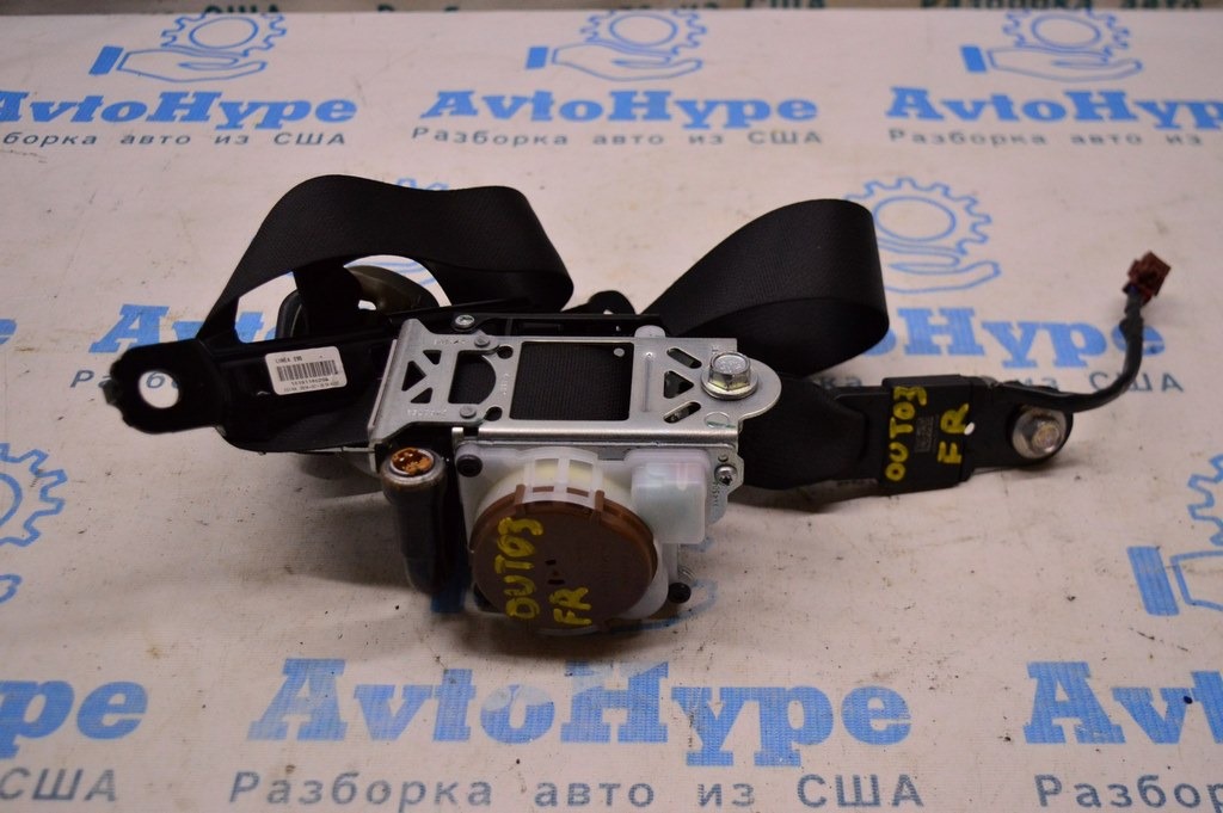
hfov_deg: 43.6
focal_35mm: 45
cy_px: 406
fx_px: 1527
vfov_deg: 29.8
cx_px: 612
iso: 1600
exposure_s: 1/400
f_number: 4.2
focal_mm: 30
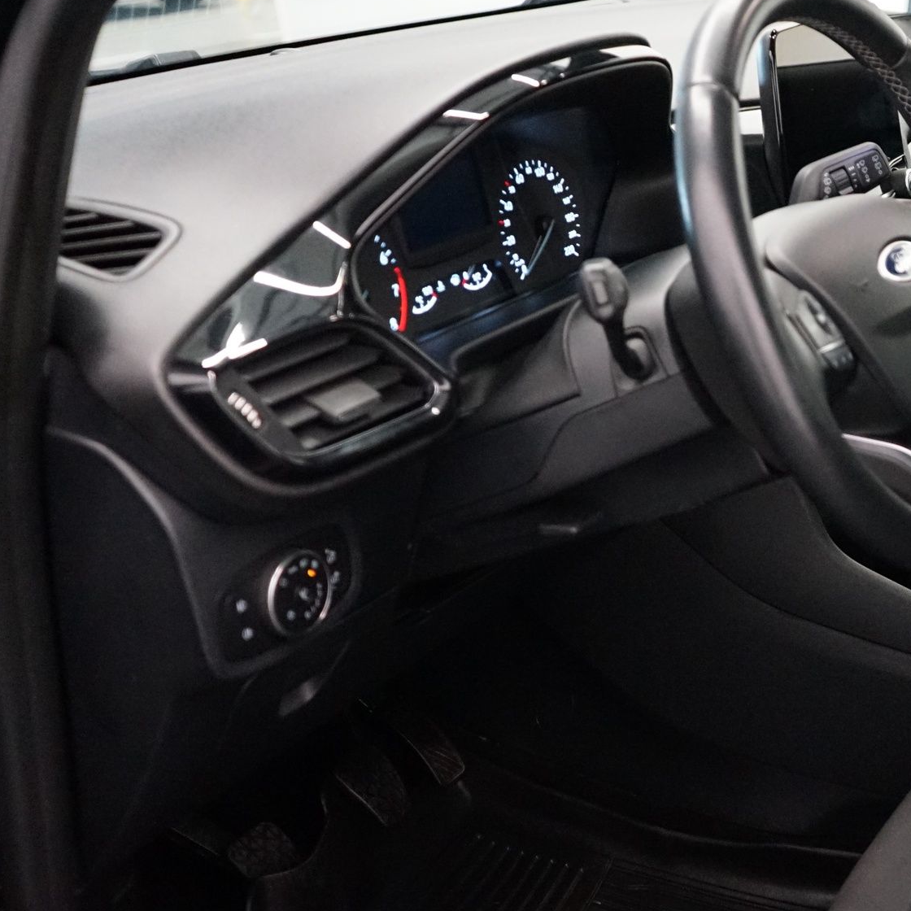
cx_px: 935
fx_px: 1638
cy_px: 471
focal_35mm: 55
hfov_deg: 28.9
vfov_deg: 31.1
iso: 6400
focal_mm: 29
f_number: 3.5
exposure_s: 1/160
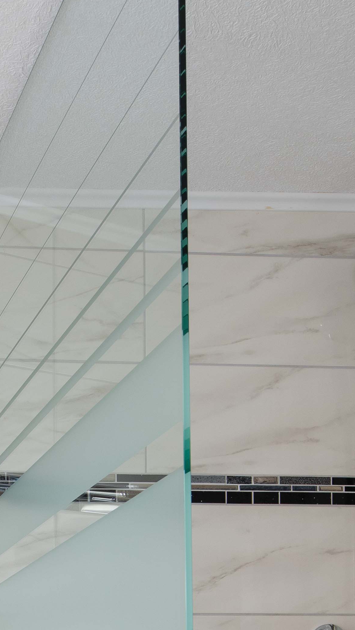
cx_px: -40
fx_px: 971
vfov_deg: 30.7
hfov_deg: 19.8
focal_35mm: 58
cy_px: 750
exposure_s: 3
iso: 100
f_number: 5.6
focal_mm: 14
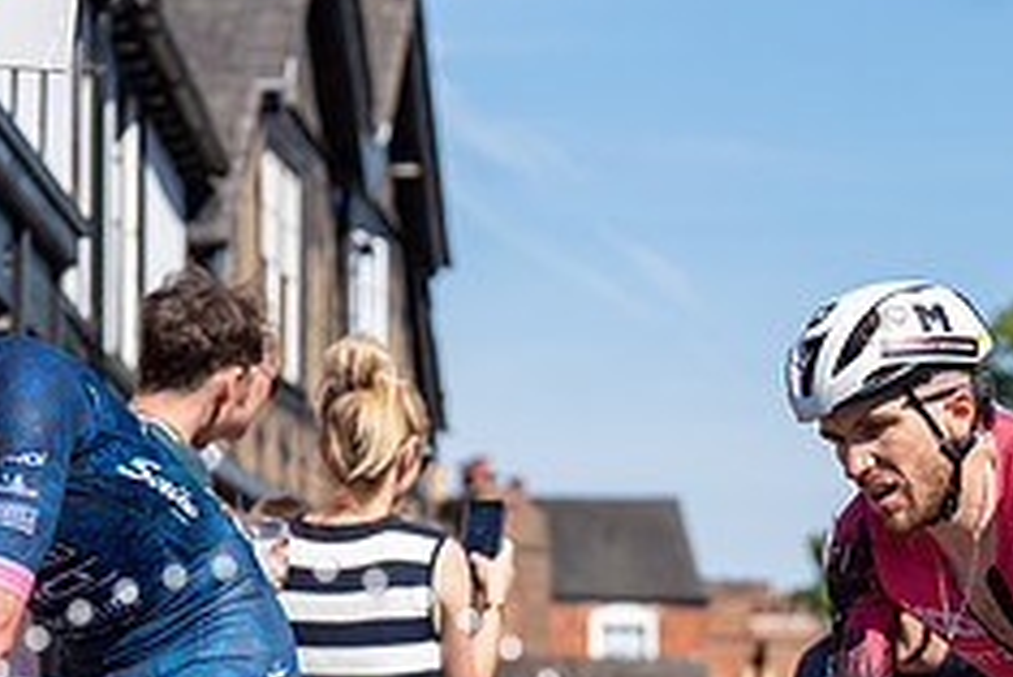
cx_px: 944
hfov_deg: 11.8
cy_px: 740
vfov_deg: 7.9
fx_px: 4871
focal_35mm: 173
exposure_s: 1/1000
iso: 100
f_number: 3.5
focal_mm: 70
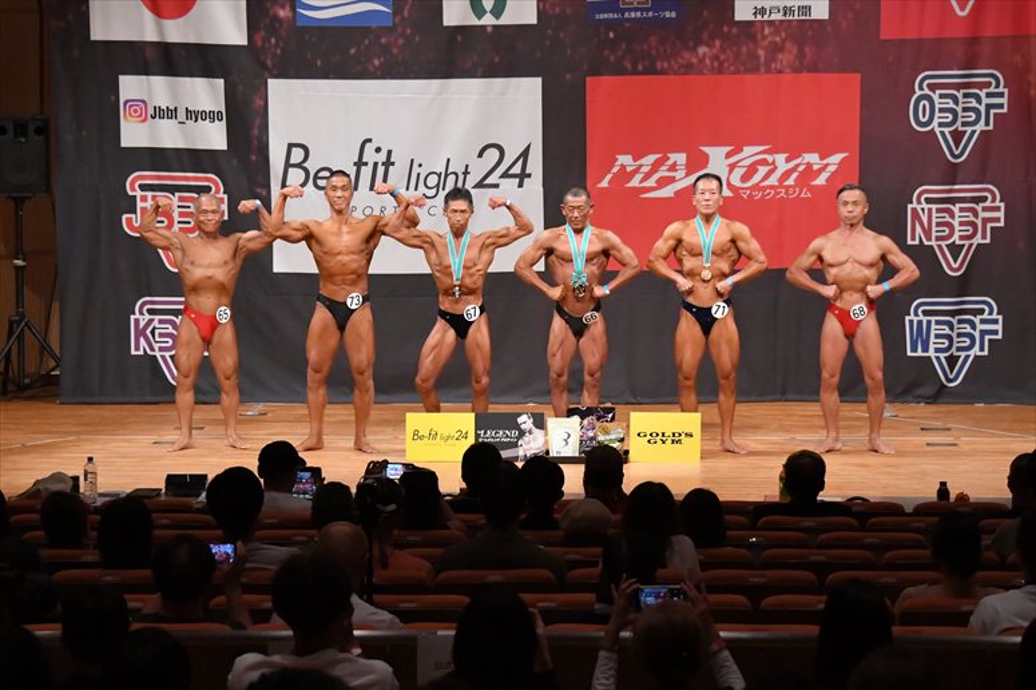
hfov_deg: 16.7
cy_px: 345
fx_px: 3538
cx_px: 518
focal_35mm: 123
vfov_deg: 11.1
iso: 8000
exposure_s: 1/400
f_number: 5.6
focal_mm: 82
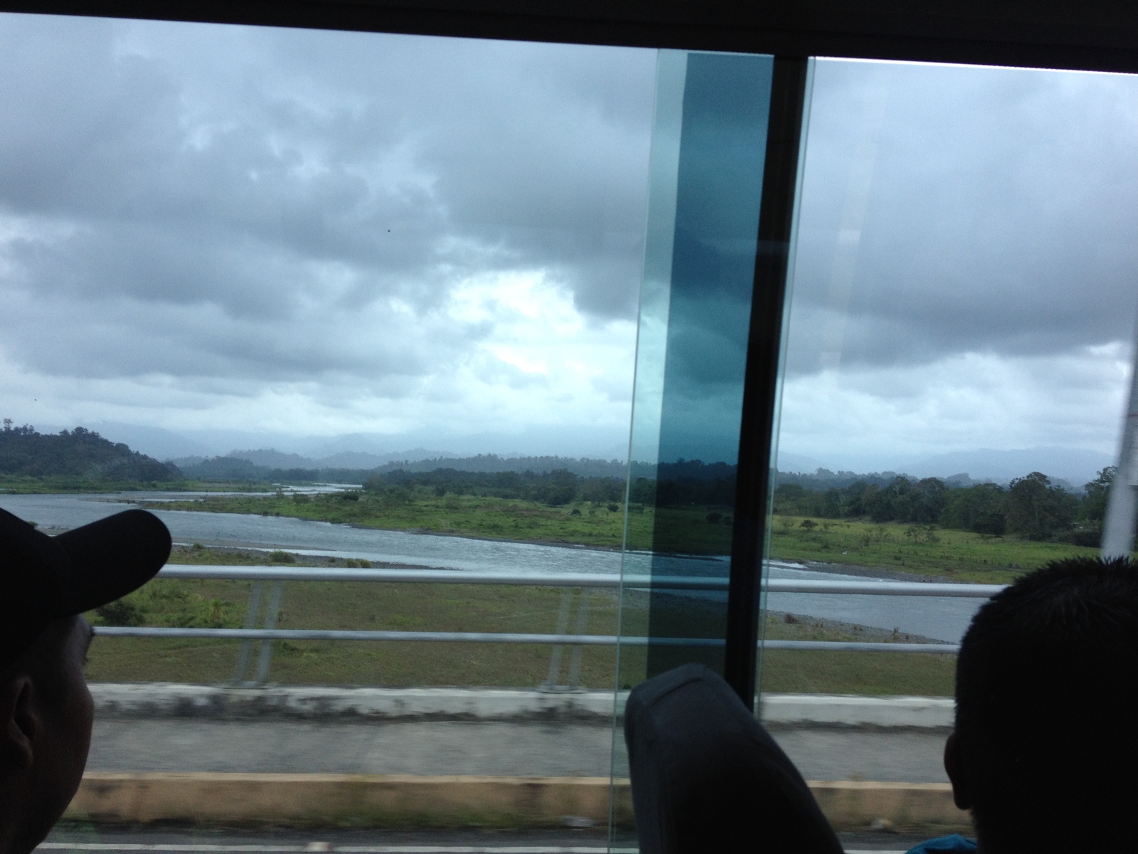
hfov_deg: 52.6
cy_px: 427
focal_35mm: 35
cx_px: 569
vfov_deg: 40.7
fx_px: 1151
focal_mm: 4.28
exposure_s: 1/260
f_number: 2.4
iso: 50
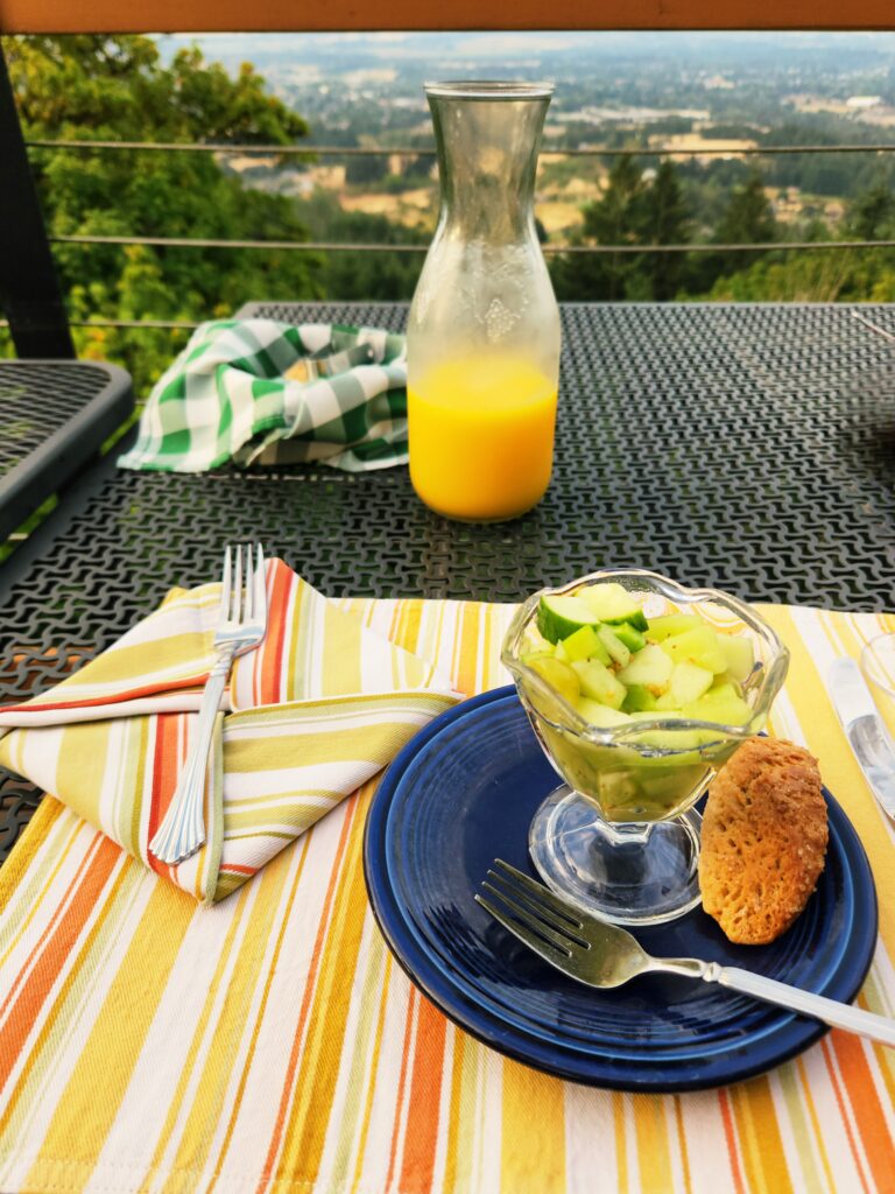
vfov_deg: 73.9
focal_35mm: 23
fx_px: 793
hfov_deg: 58.9
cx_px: 448
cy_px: 597
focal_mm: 5.4
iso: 20
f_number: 1.8
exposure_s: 1/238
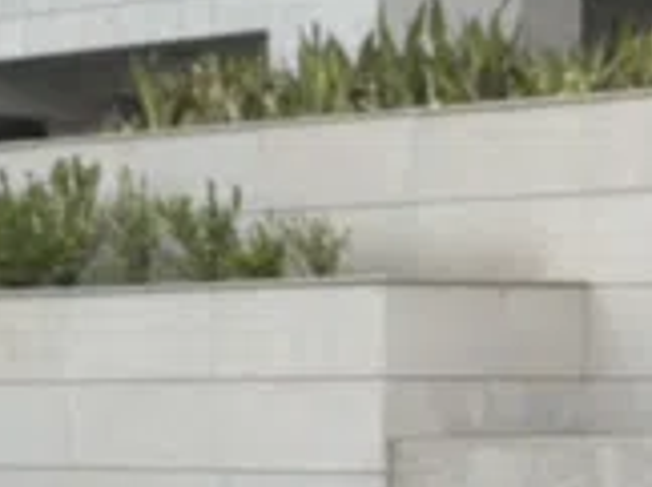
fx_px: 3573
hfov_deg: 10.4
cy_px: 233
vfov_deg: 7.8
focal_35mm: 190
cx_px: 161
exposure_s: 1/371
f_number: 1.78
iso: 80
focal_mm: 6.86
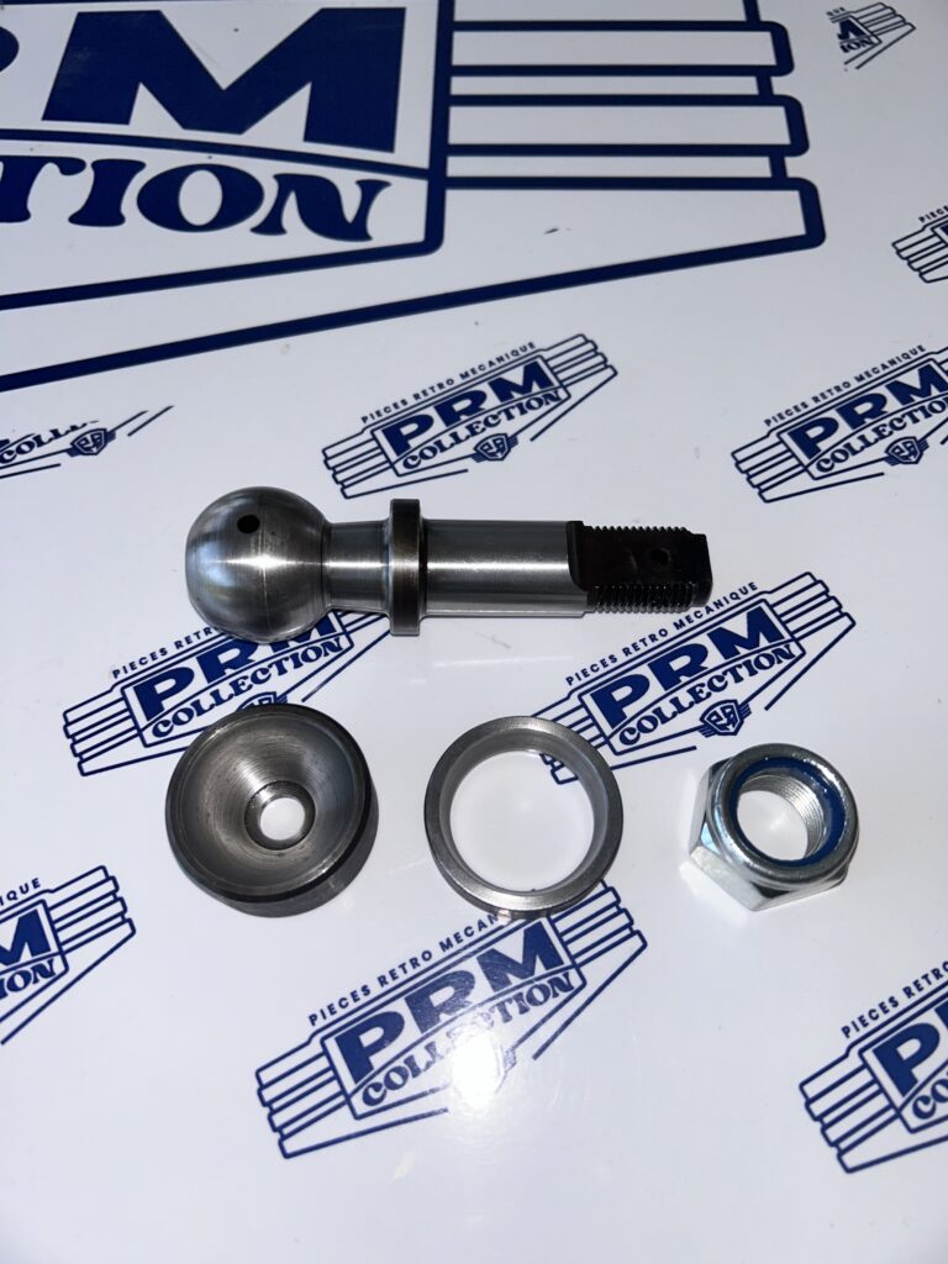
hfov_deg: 53.1
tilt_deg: -64.7
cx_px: 474
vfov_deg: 67.3
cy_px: 632
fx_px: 949
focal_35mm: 26
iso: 32
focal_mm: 5.7
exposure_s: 1/1009
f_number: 1.5
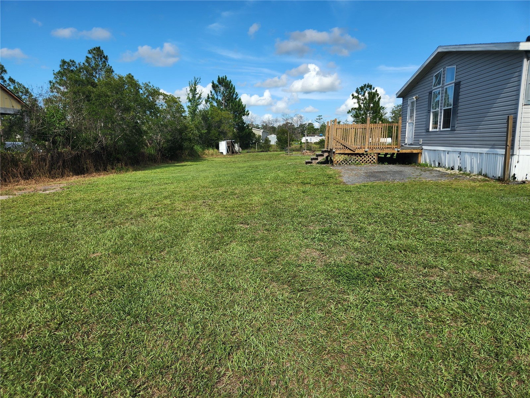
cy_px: 199
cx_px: 265
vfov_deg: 58.9
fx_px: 352
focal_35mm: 23
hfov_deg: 73.9
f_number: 1.8
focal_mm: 5.4
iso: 20
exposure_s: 1/1019
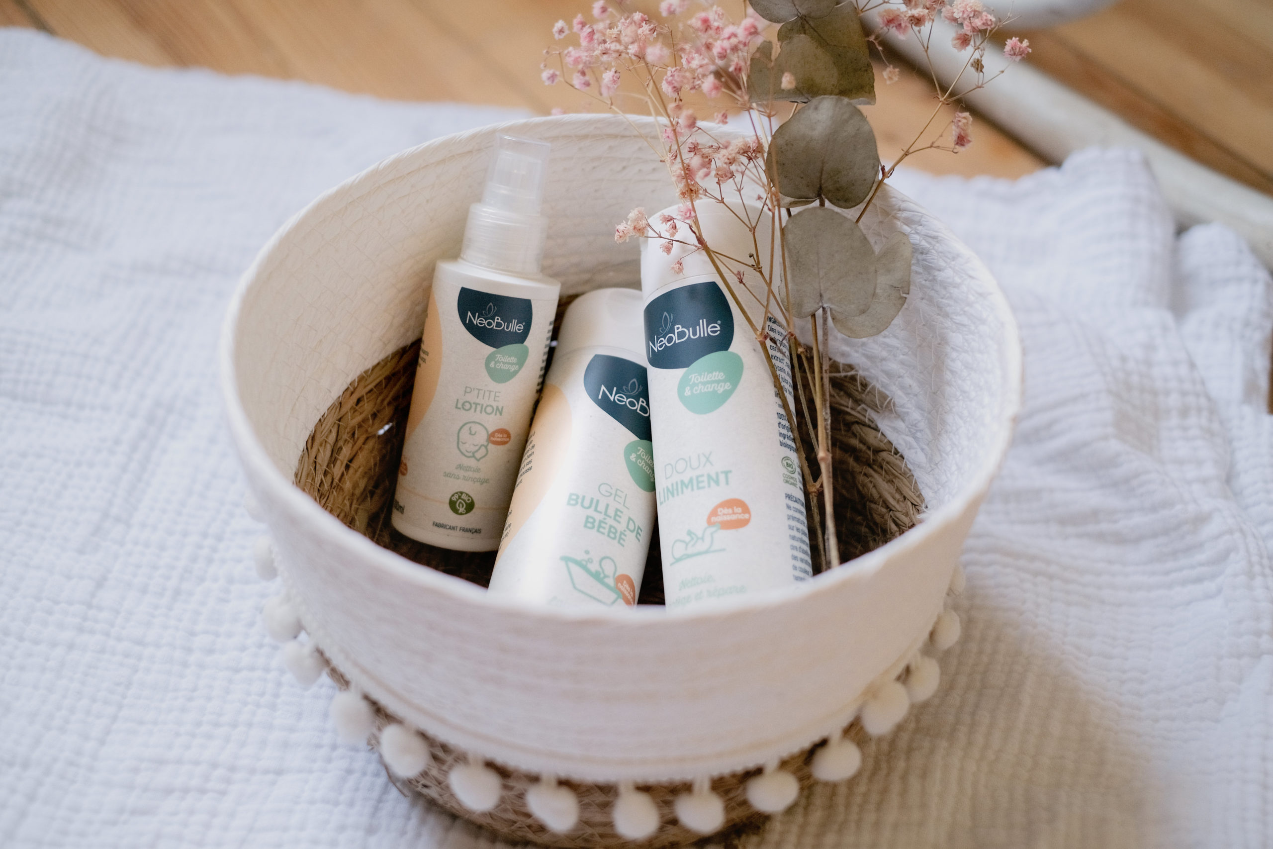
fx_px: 1874
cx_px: 636
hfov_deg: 37.5
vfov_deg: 25.5
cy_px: 424
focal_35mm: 53
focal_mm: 35
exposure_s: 1/160
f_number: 2
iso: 250
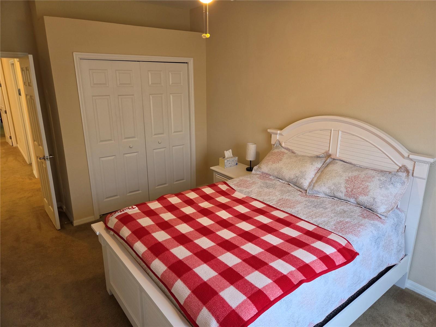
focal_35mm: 23
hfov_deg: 73.9
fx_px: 290
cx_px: 218
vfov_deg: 58.9
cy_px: 164
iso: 320
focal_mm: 5.4
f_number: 1.8
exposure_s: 1/120
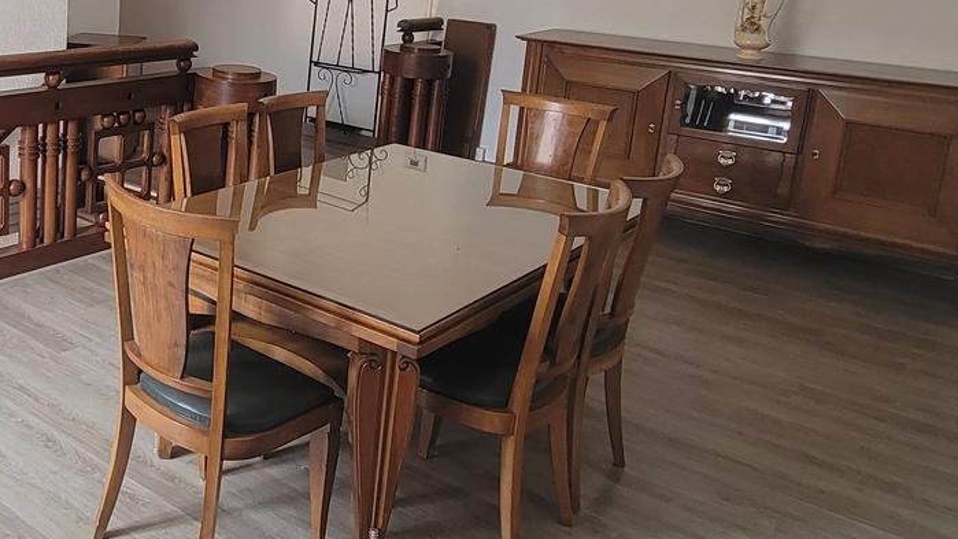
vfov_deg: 32.7
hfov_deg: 50.4
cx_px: 99
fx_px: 889
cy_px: 100
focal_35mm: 35
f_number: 2.2
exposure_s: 1/60
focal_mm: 2.2
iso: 125
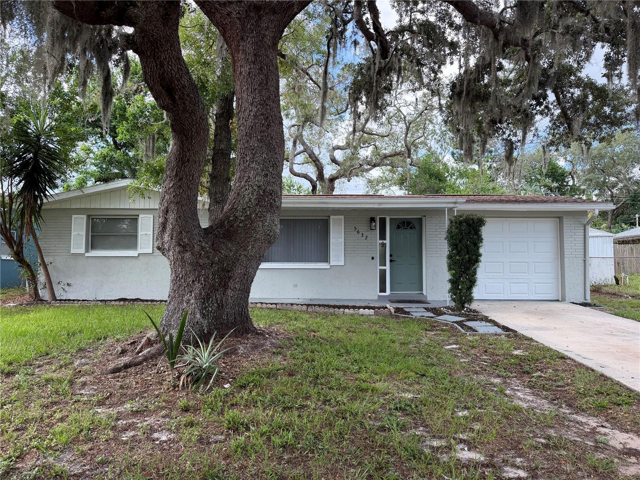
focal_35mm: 24
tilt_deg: +3.4
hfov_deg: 71.6
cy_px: 240
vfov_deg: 56.8
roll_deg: -0.1
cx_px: 320
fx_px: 444
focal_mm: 6.76
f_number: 1.78
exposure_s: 1/822
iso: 100
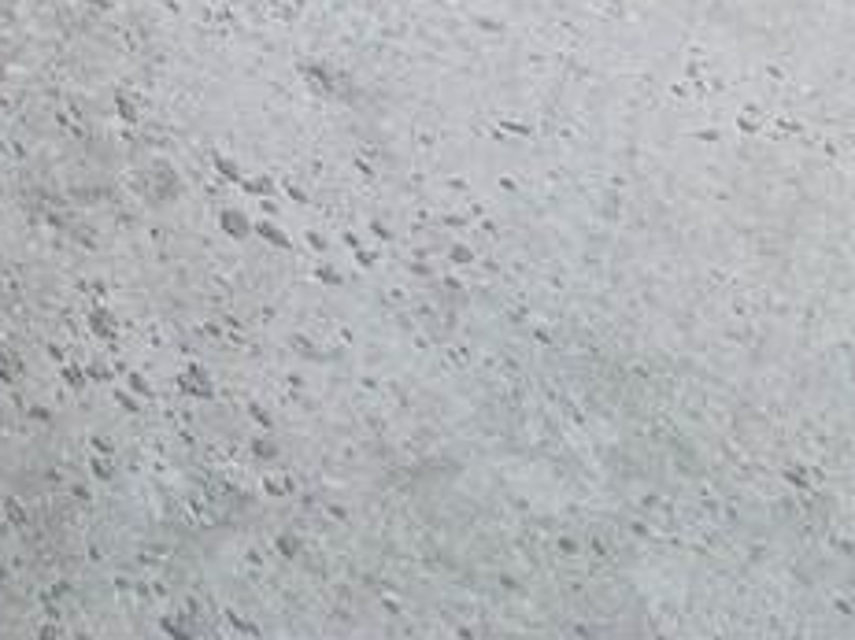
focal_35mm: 97
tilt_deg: -2.6
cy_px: -1576
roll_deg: +2.6
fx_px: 2395
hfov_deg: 16.2
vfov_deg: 9.4
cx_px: -803
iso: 40
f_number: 2.2
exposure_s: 1/770
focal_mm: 2.22
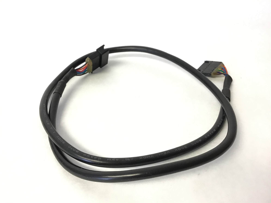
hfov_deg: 58.4
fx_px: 243
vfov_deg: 45.4
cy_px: 102
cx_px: 136
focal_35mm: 31
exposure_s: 1/30
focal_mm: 3.3
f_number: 2.4
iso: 40
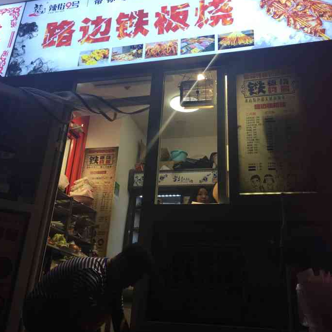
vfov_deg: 46.9
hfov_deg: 47.2
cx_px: 166
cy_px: 129
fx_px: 380
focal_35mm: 35
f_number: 2.2
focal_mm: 4.15
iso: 32
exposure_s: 1/100
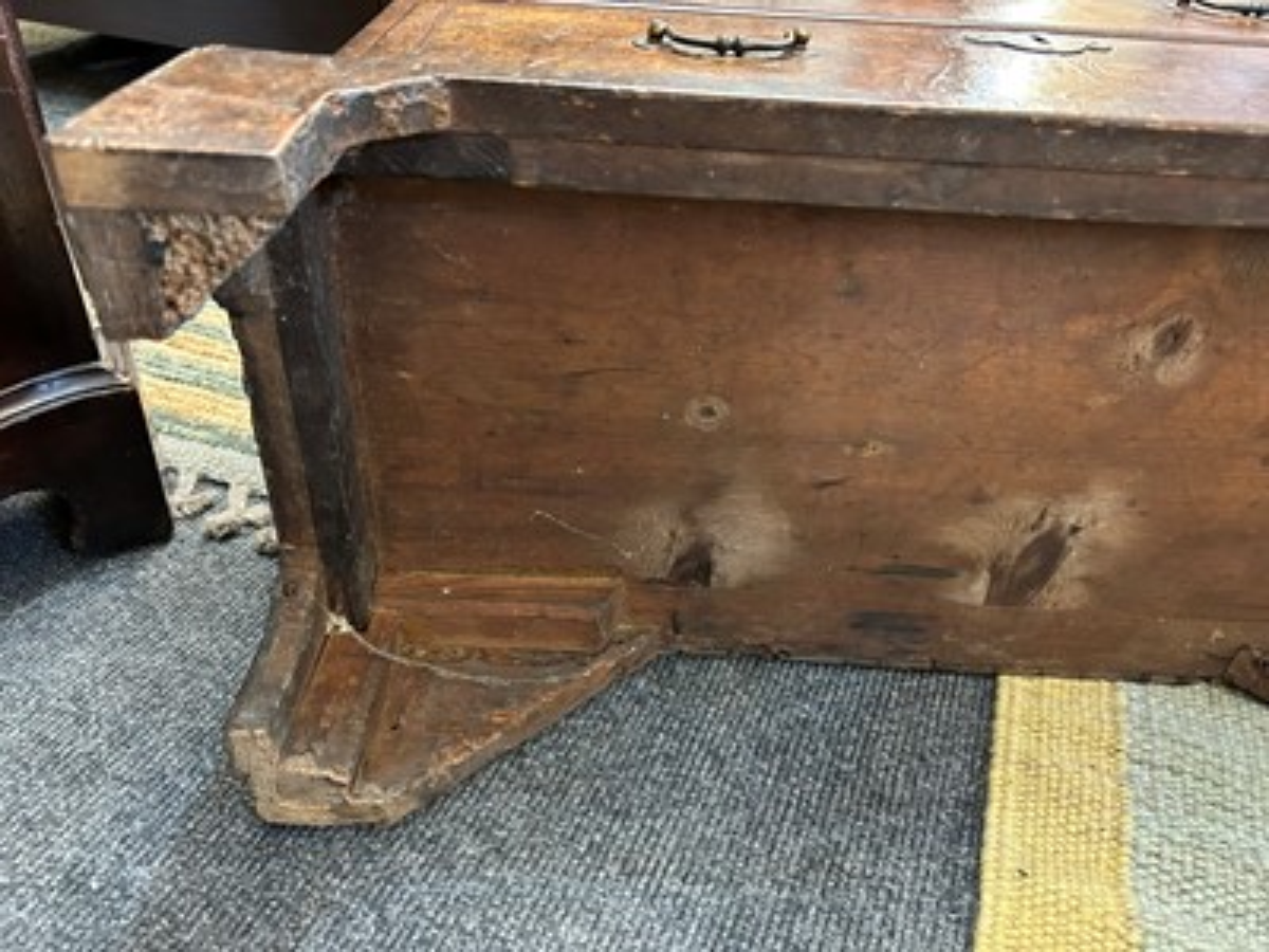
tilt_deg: -35.5
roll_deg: -4.2
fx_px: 953
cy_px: 476
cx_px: 634
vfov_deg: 53.1
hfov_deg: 67.3
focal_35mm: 26
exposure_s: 1/33
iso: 640
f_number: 1.5
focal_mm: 5.7
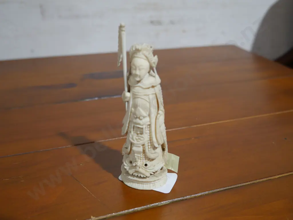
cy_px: 110
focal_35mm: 38
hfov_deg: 49.0
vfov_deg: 37.8
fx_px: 322
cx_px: 146
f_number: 4.1
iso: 400
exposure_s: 1/60
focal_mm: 19
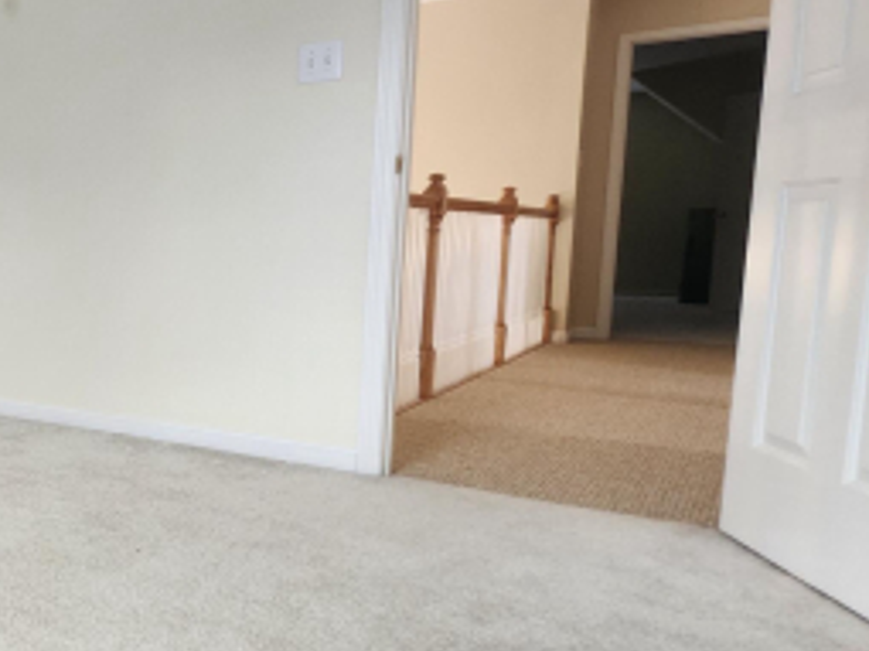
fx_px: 853
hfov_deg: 39.4
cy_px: 303
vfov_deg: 41.7
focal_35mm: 34
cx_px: -169
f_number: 2.2
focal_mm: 1.74
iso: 320
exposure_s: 1/30
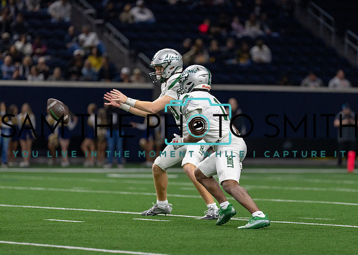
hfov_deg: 8.0
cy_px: 124
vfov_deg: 5.7
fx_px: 2566
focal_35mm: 252
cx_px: 183
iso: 2000
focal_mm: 200
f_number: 2.8
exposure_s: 1/1000
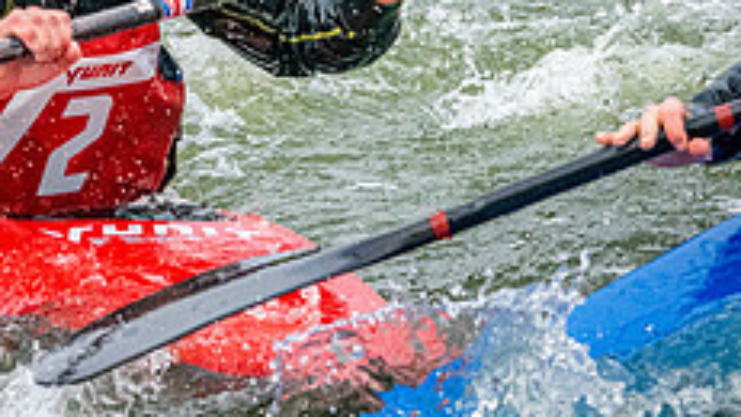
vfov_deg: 1.6
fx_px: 14522
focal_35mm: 739
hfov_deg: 2.9
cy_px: 181
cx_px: 227
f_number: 9
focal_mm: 250
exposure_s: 1/2000
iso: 3200
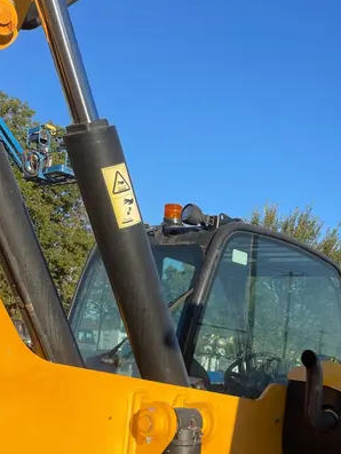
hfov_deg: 29.2
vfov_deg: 36.9
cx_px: 301
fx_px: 630
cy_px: 416
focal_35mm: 48
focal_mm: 4.2
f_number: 1.6
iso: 50
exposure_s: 1/2681
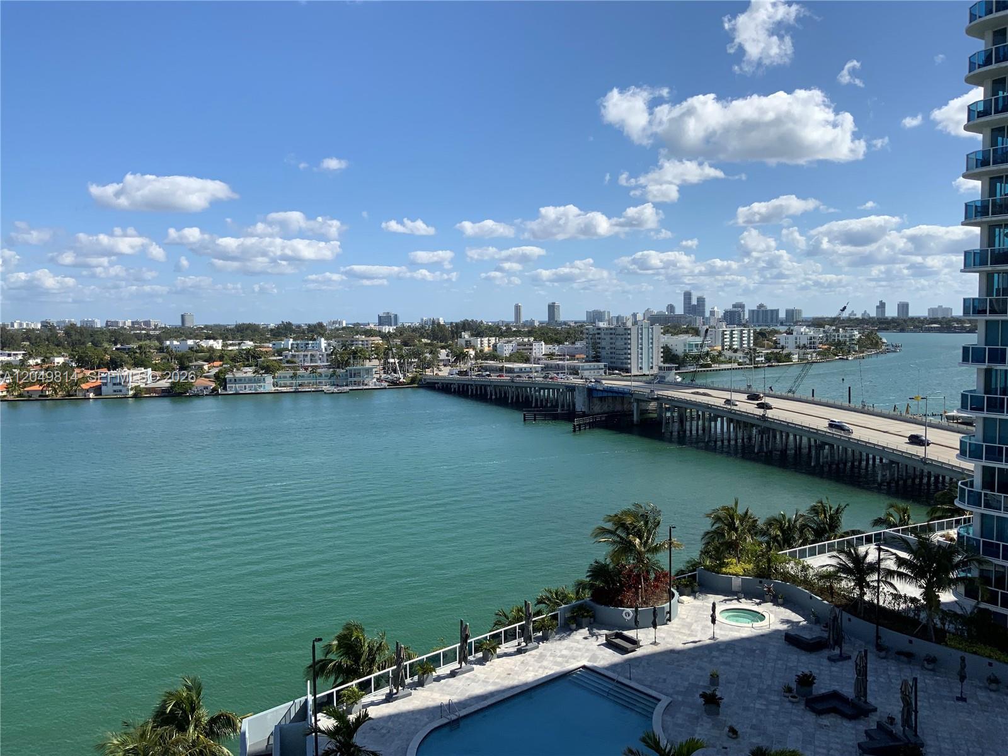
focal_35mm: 29
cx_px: 504
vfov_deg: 48.2
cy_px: 378
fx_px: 844
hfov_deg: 61.7
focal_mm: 3
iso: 16
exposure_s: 1/3125
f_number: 1.8
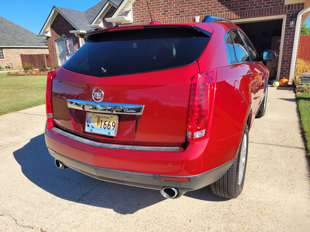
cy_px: 116
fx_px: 233
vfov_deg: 53.1
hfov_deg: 67.3
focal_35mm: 26
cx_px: 155
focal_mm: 5.4
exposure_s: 1/1663
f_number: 1.8
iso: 40
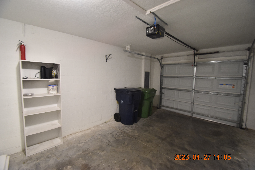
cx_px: 128
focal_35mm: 15
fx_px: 106
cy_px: 85
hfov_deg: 100.4
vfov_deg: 77.3
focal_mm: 10
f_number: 3.5
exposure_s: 1/10
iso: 800
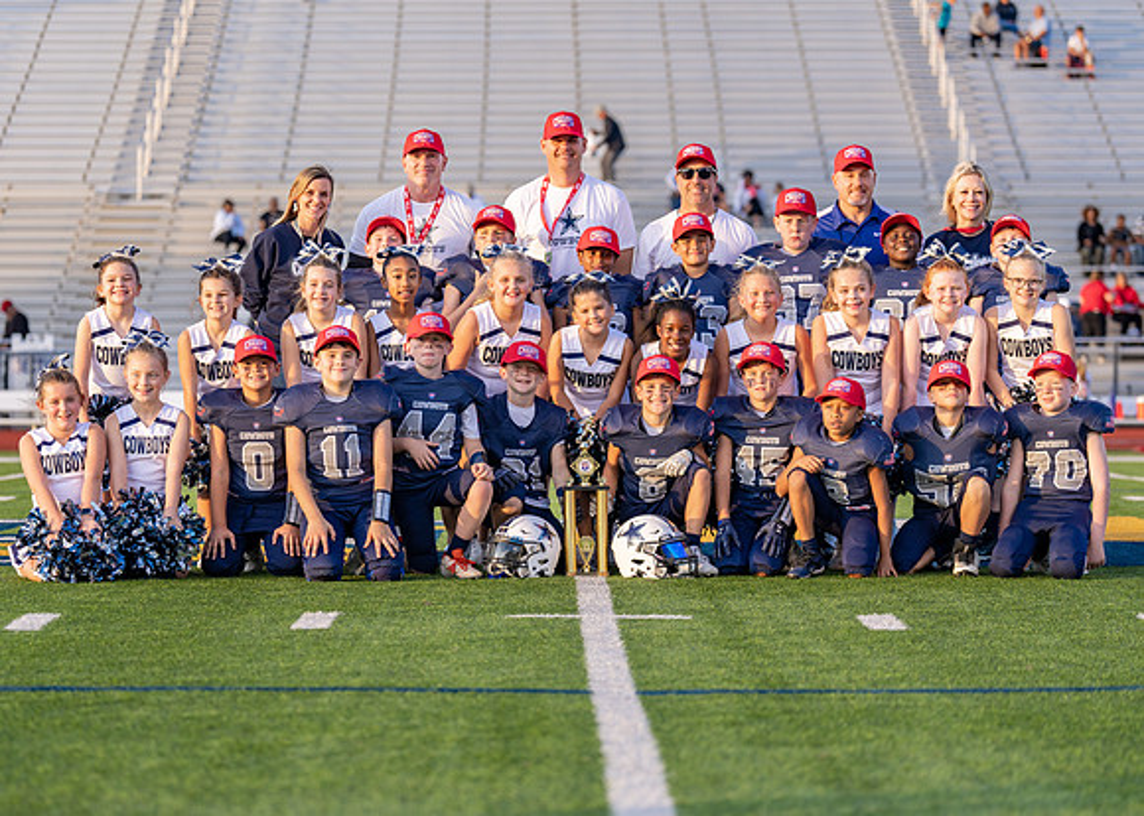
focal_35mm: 118
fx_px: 3838
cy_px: 425
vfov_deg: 12.1
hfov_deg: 17.0
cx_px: 543
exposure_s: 1/400
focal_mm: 106
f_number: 2.8
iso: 100
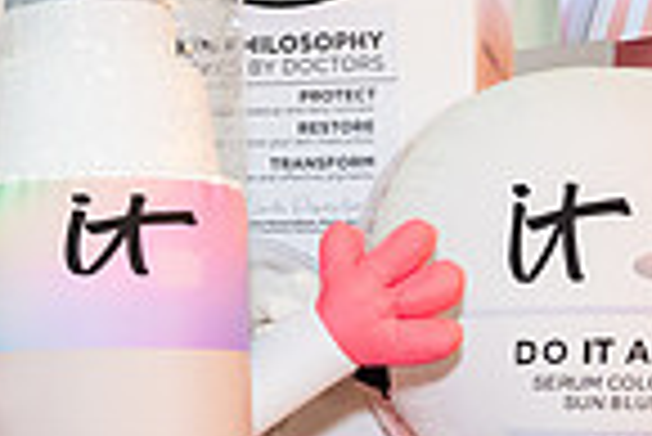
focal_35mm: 96
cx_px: 238
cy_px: 348
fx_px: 1740
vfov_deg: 14.2
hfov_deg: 21.2
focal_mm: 24
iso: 1250
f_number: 5.6
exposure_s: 1/100
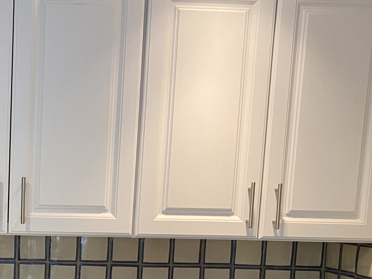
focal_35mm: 63
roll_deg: -2.4
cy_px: 285
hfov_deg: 28.8
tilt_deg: -8.1
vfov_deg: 22.3
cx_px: 0
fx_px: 677
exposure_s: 1/60
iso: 125
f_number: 1.8
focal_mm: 4.25
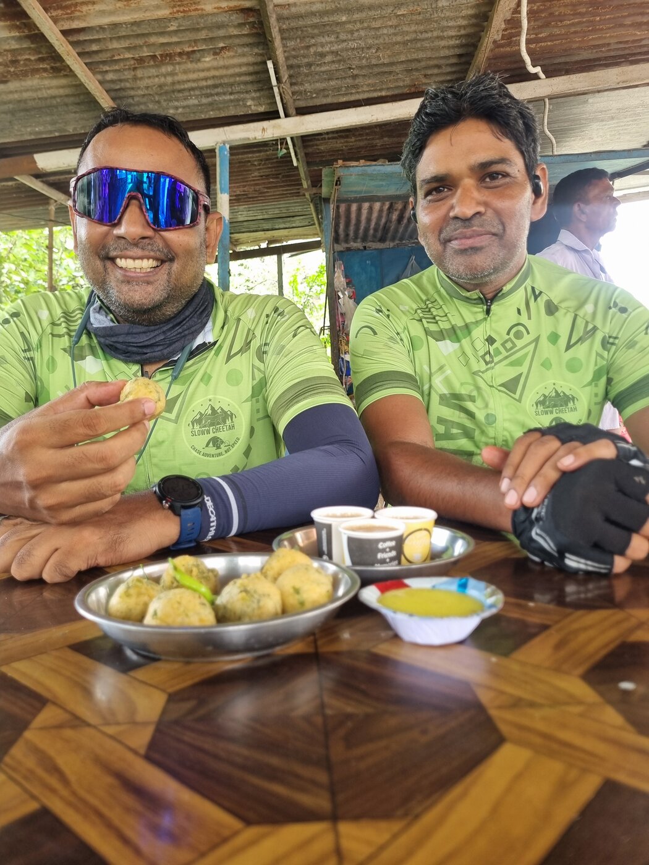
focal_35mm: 26
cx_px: 324
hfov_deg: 53.1
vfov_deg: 67.3
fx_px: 650
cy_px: 432
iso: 100
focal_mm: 5.4
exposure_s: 1/100
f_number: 1.8
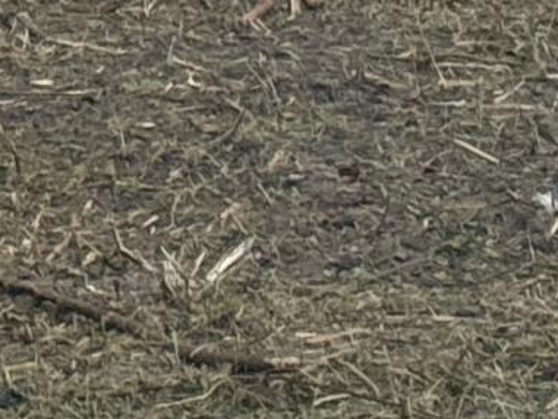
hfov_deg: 5.1
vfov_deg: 3.8
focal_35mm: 378
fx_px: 6095
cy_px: -1048
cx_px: -740
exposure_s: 1/6024
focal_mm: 6.76
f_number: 1.78
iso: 80
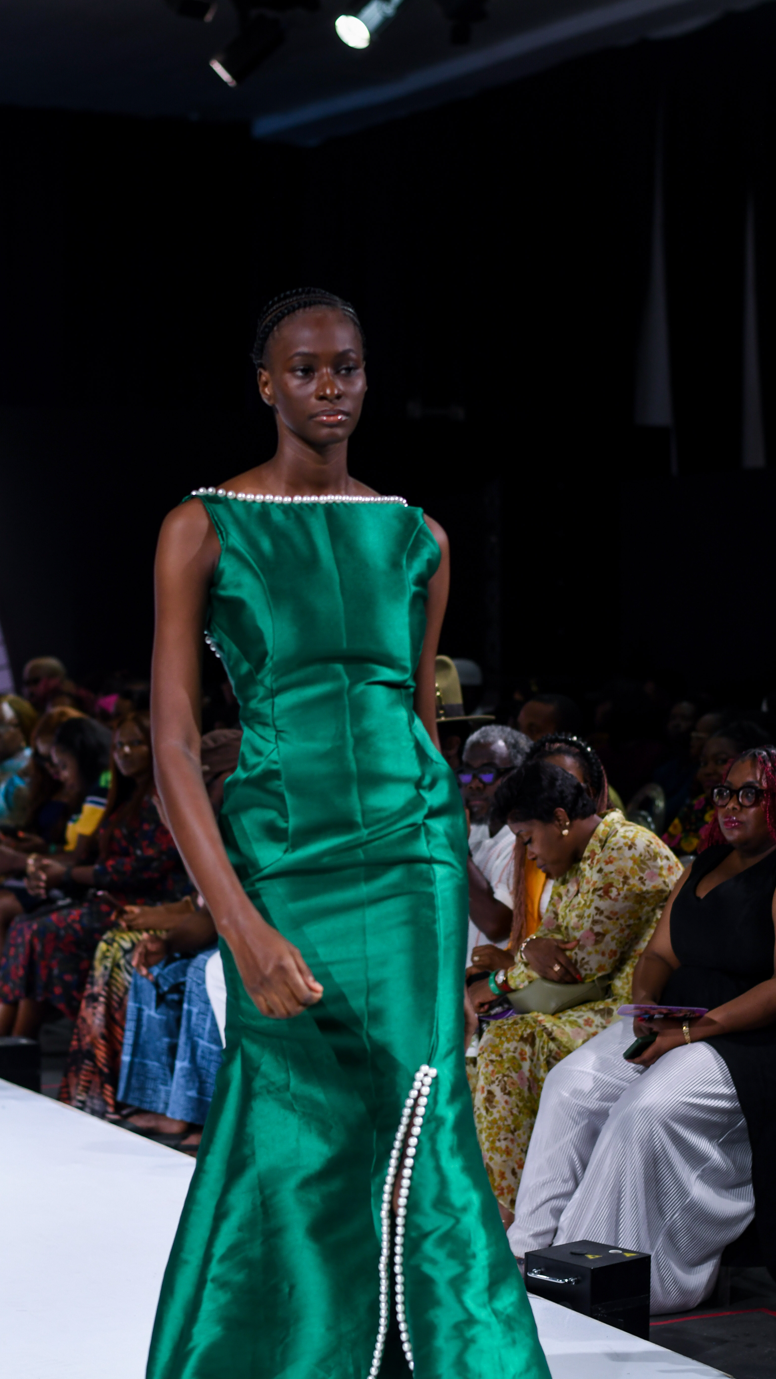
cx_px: 402
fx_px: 2890
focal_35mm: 79
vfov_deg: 26.8
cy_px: 689
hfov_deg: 15.3
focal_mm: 50
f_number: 2.8
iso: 500
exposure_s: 1/200
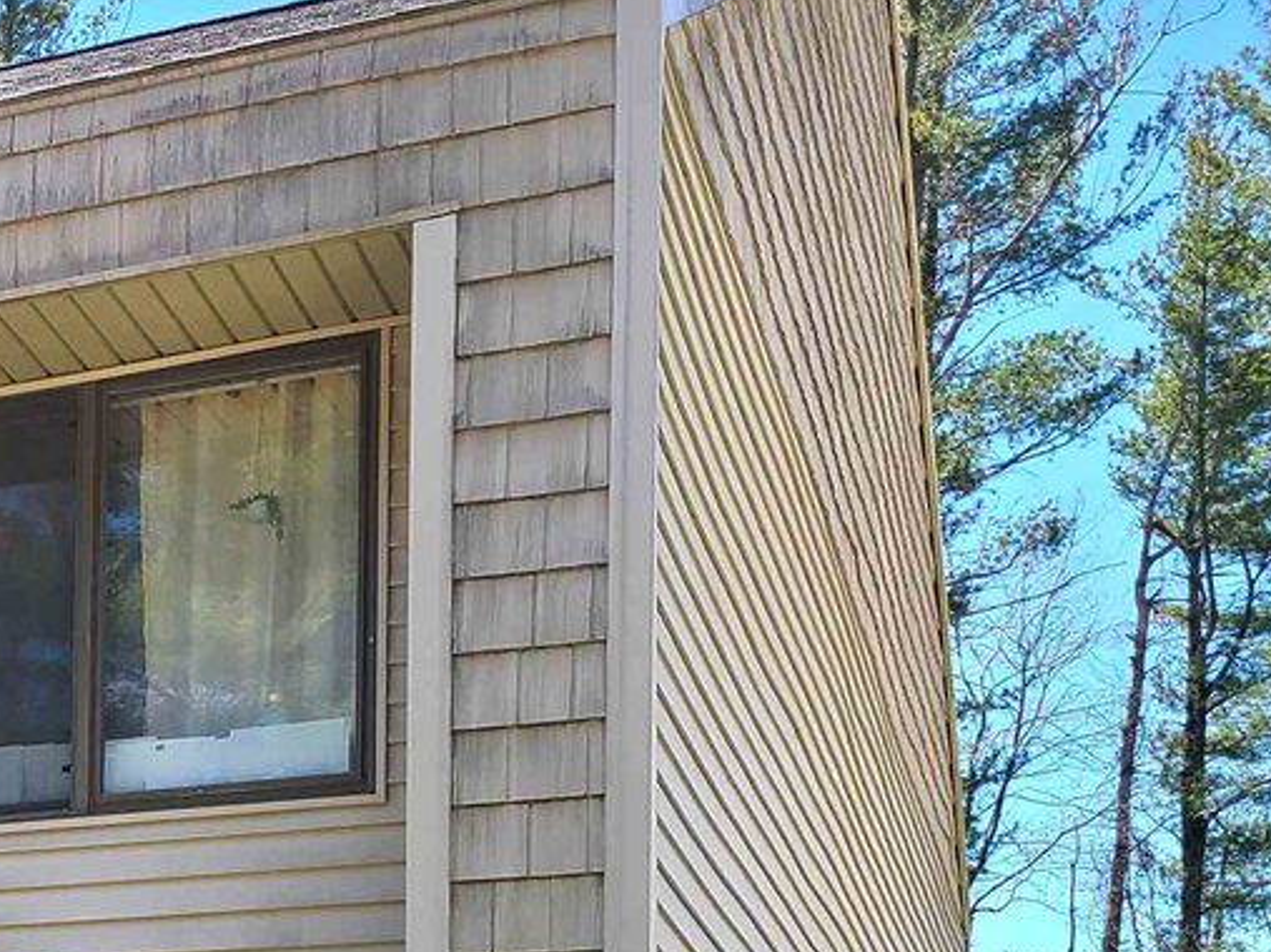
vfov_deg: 16.9
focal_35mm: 82
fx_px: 3010
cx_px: -642
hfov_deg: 20.4
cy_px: 1263
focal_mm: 5.4
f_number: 1.8
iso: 40
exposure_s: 1/850
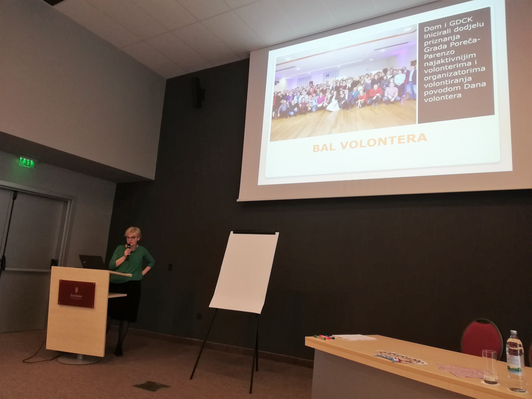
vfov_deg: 53.1
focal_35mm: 26
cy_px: 200
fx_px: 400
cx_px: 266
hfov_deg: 67.3
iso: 320
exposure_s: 1/25
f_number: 2.2
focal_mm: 3.81
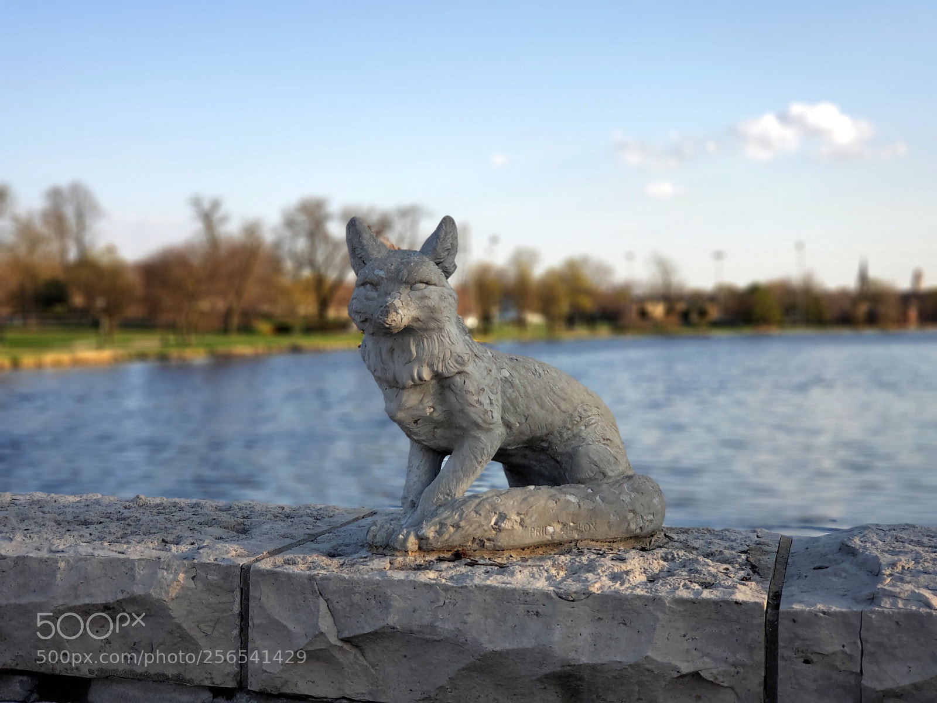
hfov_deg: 36.8
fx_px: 1408
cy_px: 352
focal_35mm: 52
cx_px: 468
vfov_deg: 28.0
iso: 32
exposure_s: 1/275
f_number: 2.4
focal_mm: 6
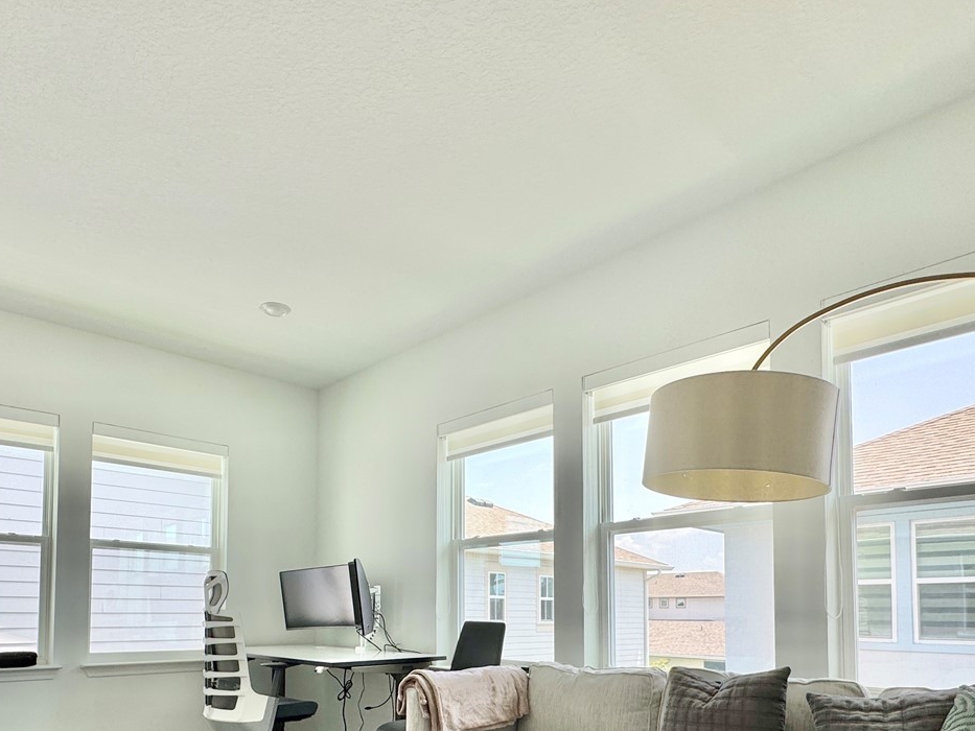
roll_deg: -0.7
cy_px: 587
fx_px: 676
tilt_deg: +1.9
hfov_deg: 71.2
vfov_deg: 53.0
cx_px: 421
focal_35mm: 24
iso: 40
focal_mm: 2.22
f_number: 2.2
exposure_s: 1/177
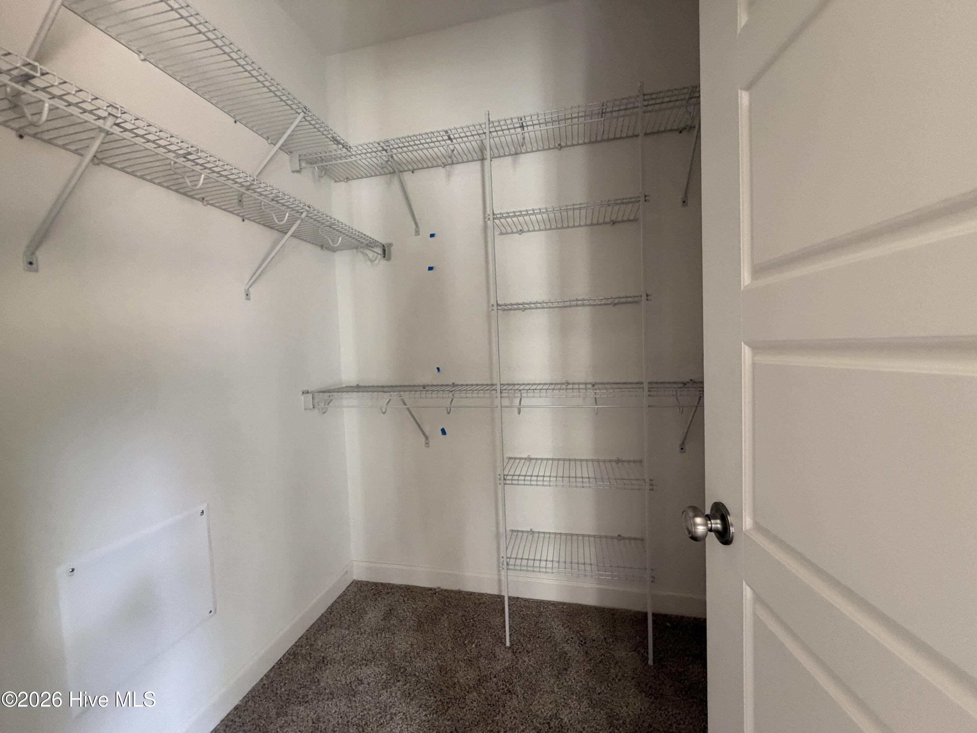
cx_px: 488
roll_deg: +3.1
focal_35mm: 14
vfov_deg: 85.7
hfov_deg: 102.1
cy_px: 366
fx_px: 395
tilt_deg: -2.7
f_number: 2.2
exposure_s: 1/85
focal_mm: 2.22
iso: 320
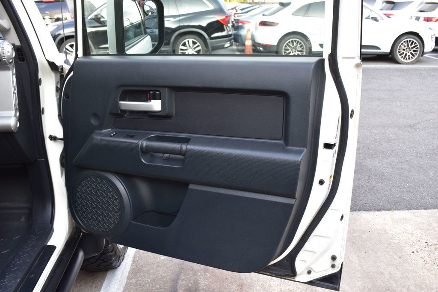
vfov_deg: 38.3
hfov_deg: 55.1
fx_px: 420
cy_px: 146
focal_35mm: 34
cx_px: 219
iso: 400
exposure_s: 1/40
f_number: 7.1
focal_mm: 23
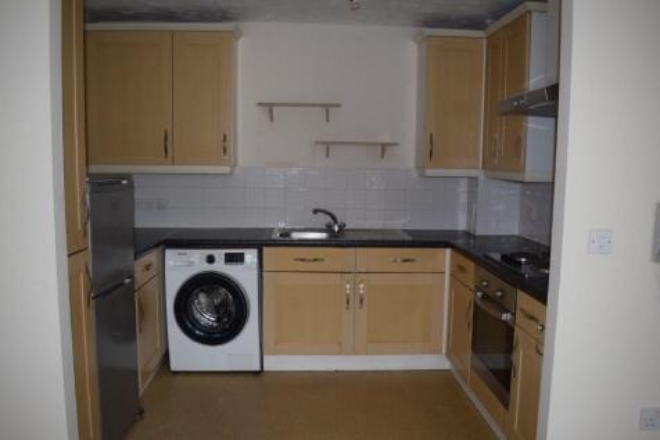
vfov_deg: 47.9
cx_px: 330
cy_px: 220
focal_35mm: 27
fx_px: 495
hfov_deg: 67.4
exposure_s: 1/80
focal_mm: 18
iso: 800
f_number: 4.5
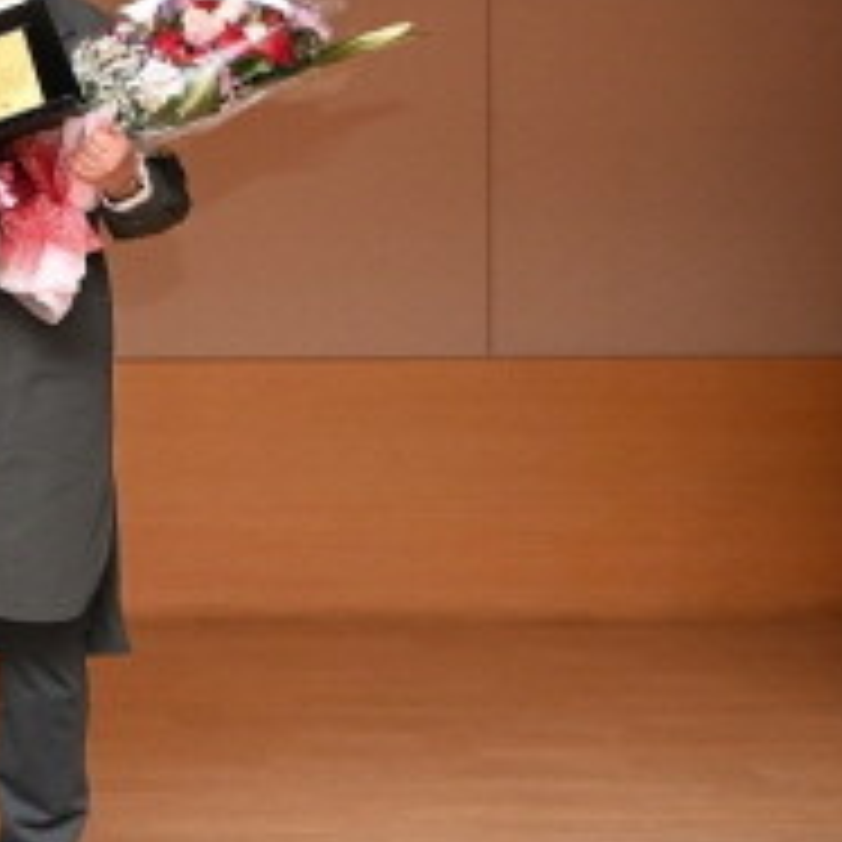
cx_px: -333
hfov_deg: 13.8
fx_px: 3302
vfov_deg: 14.5
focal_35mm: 120
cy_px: 230
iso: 1000
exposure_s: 1/200
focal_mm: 48
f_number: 4
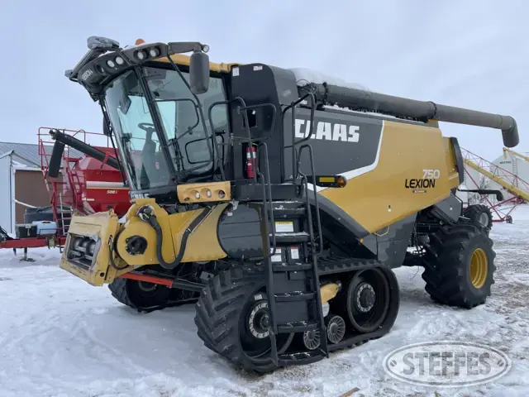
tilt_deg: +2.5
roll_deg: +1.3
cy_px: 198
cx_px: 264
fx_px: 397
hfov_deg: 67.3
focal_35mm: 26
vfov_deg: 53.1
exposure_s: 1/4348
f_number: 1.6
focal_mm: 5.1
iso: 32
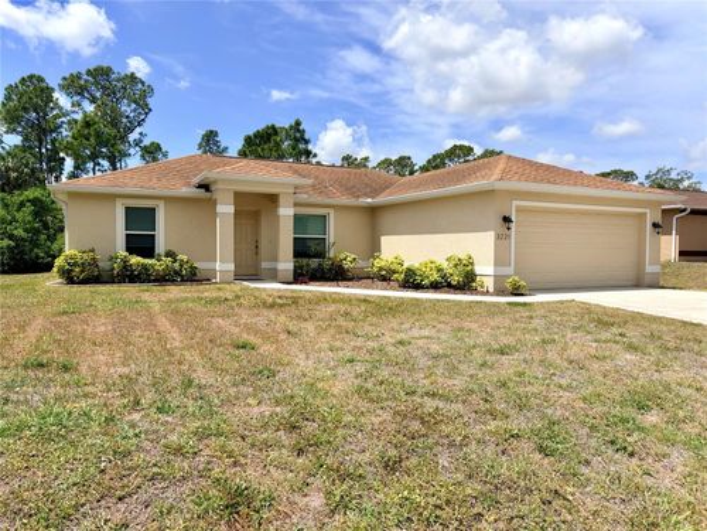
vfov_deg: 53.1
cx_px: 354
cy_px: 266
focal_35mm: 26
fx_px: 531
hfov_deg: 67.3
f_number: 1.6
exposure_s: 1/4608
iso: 50
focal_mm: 5.96
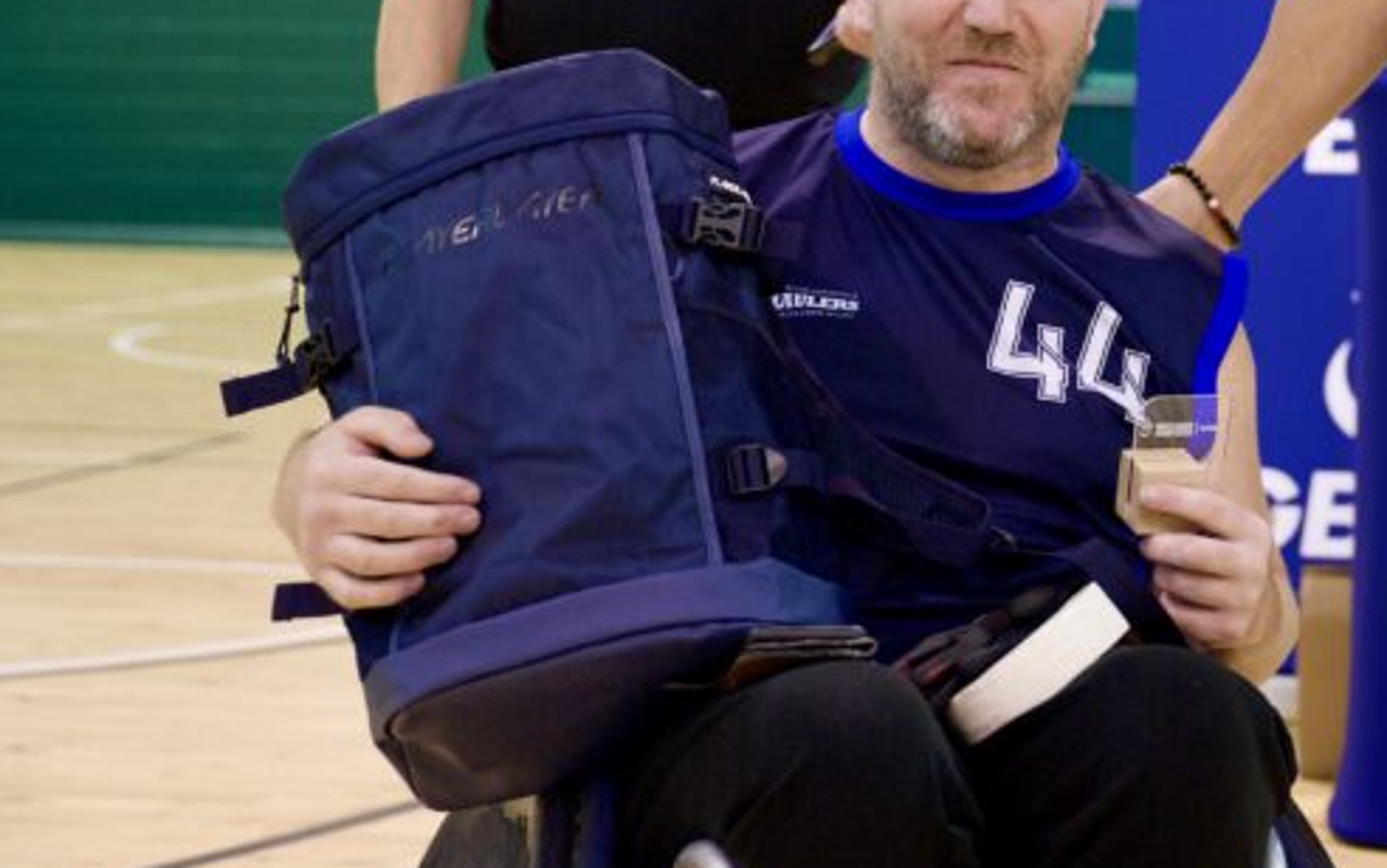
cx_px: 1325
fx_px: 3366
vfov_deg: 14.4
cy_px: -72
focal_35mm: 89
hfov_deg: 22.5
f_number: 2.8
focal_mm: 42
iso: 2500
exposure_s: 1/200
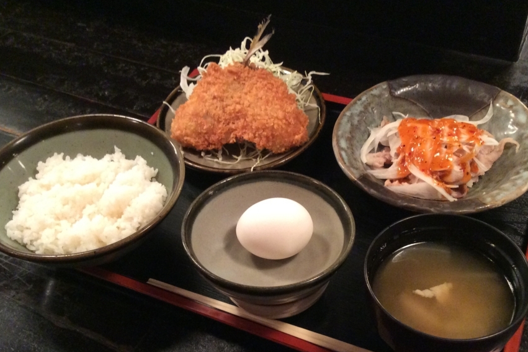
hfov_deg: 48.5
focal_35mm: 40
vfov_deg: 33.2
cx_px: 271
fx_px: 587
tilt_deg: -49.4
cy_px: 224
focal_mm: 3.3
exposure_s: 1/17
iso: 320
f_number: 2.4
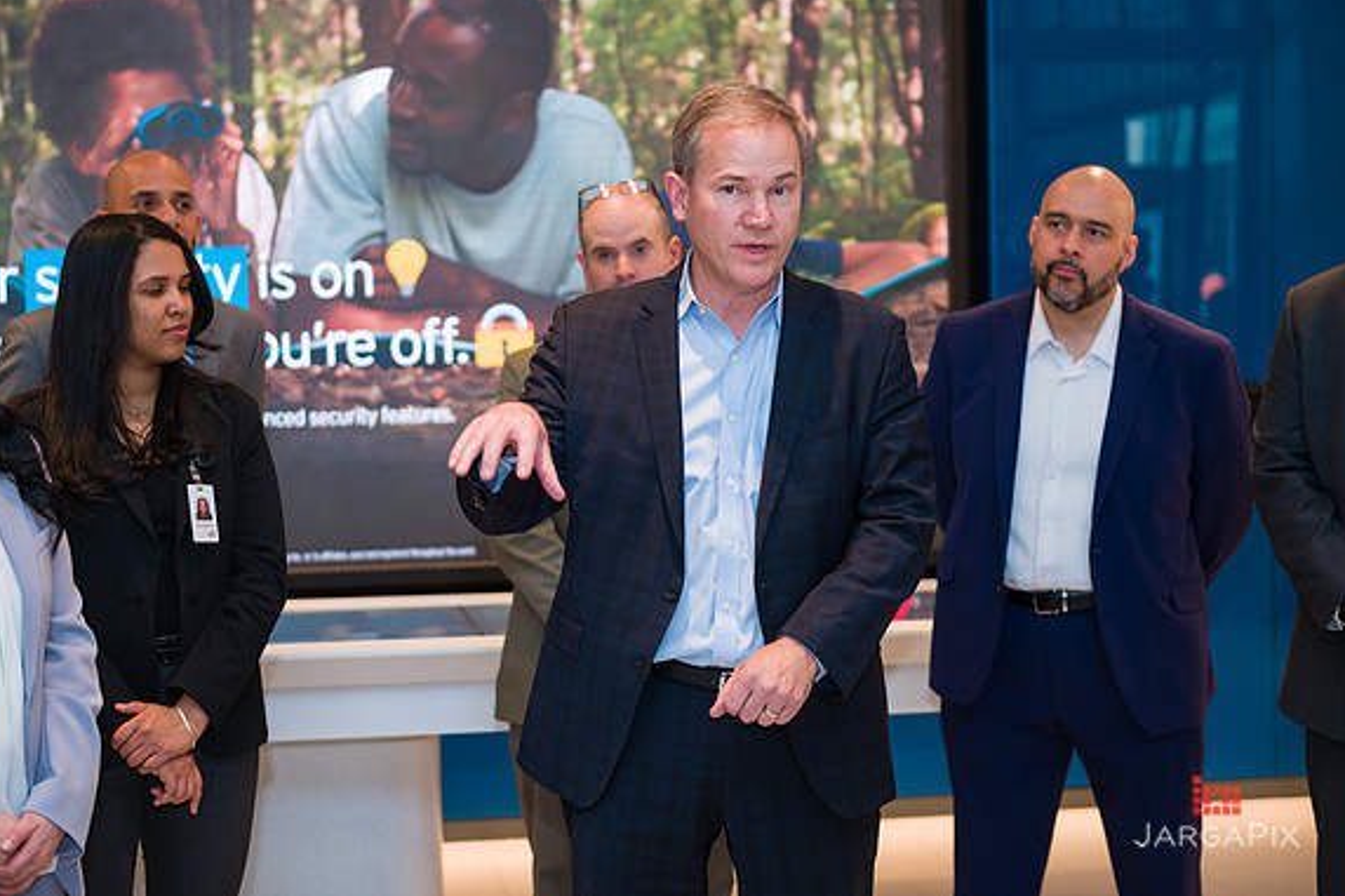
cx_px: 677
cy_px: 444
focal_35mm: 71
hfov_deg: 28.5
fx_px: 2652
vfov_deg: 19.2
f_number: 4
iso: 800
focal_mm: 70
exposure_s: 1/200
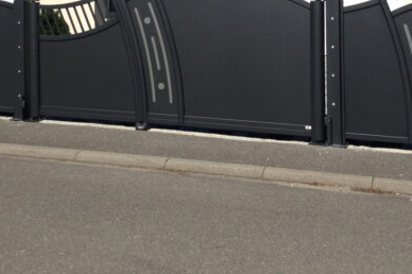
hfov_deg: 29.6
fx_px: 778
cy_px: -12
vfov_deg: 19.3
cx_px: 159
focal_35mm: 68
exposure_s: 1/2008
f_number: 2.4
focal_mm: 4.13
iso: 50
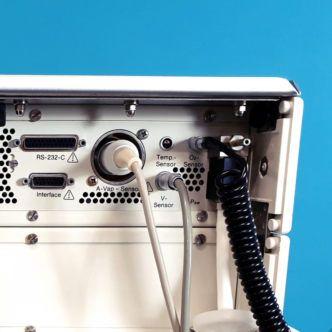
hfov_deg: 28.8
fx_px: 597
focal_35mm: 55
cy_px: 295
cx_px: -13
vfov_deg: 29.8
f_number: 2.4
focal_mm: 4.3
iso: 320
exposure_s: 1/50
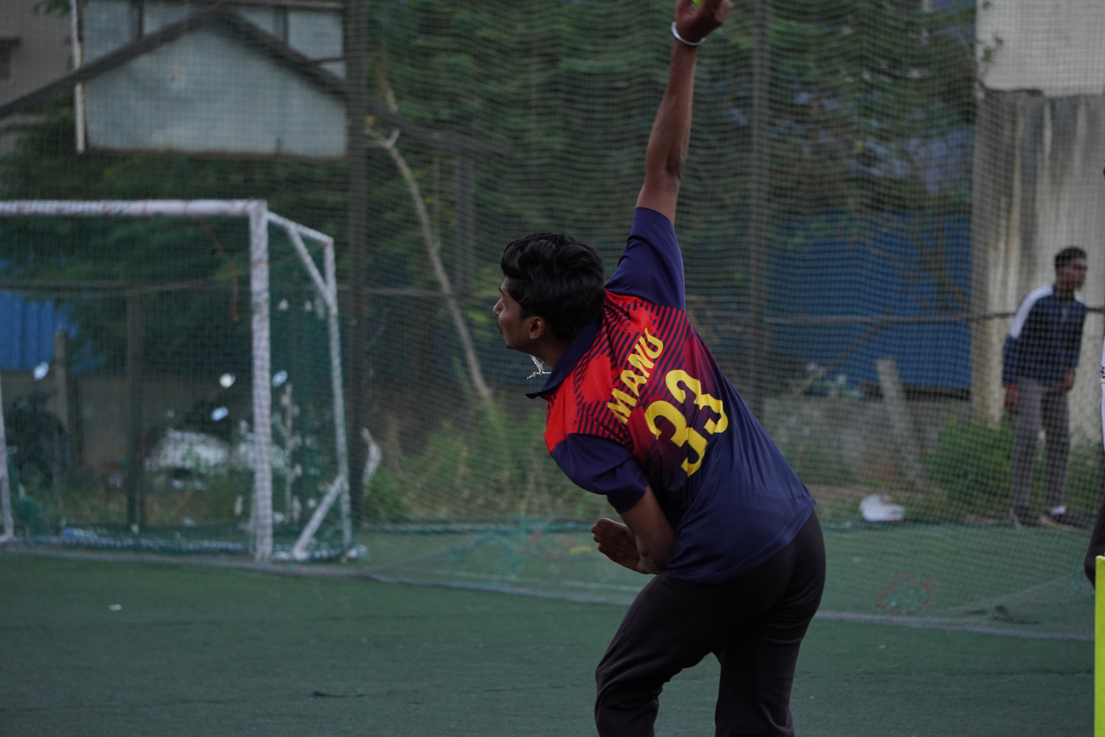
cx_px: 552
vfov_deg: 7.4
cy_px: 368
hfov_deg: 11.1
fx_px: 5663
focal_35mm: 184
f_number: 5.6
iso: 1000
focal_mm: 123
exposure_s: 1/1000
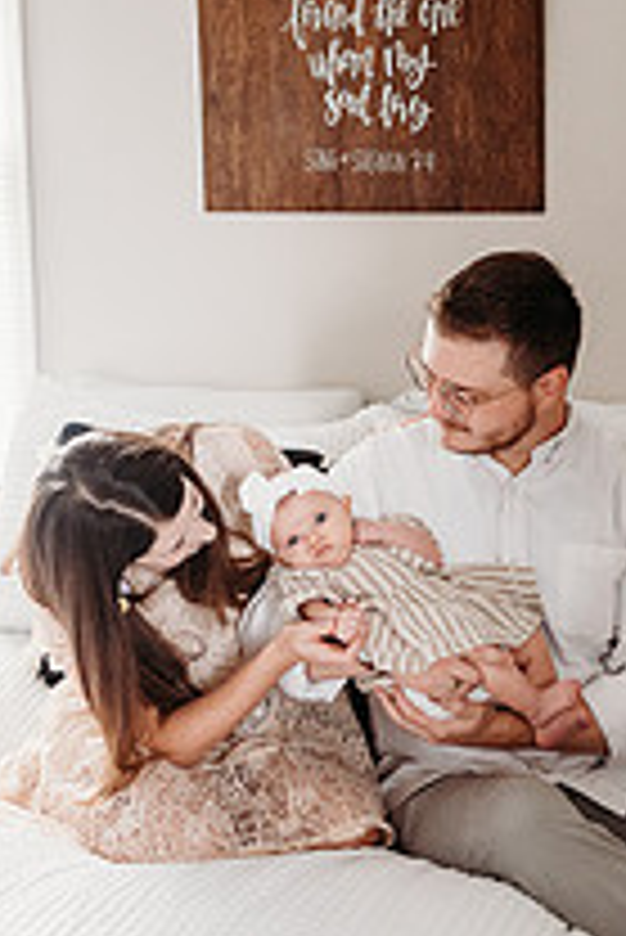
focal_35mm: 67
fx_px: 1745
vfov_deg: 30.0
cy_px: 376
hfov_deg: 20.3
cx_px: 365
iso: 1250
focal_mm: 24
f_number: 2.5
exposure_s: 1/200
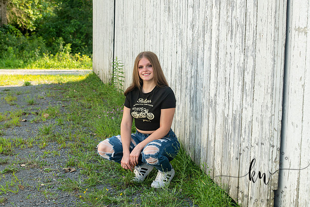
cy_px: 104
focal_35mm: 75
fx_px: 645
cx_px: 155
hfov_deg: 27.0
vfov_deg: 18.2
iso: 400
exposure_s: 1/250
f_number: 7.1
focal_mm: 75
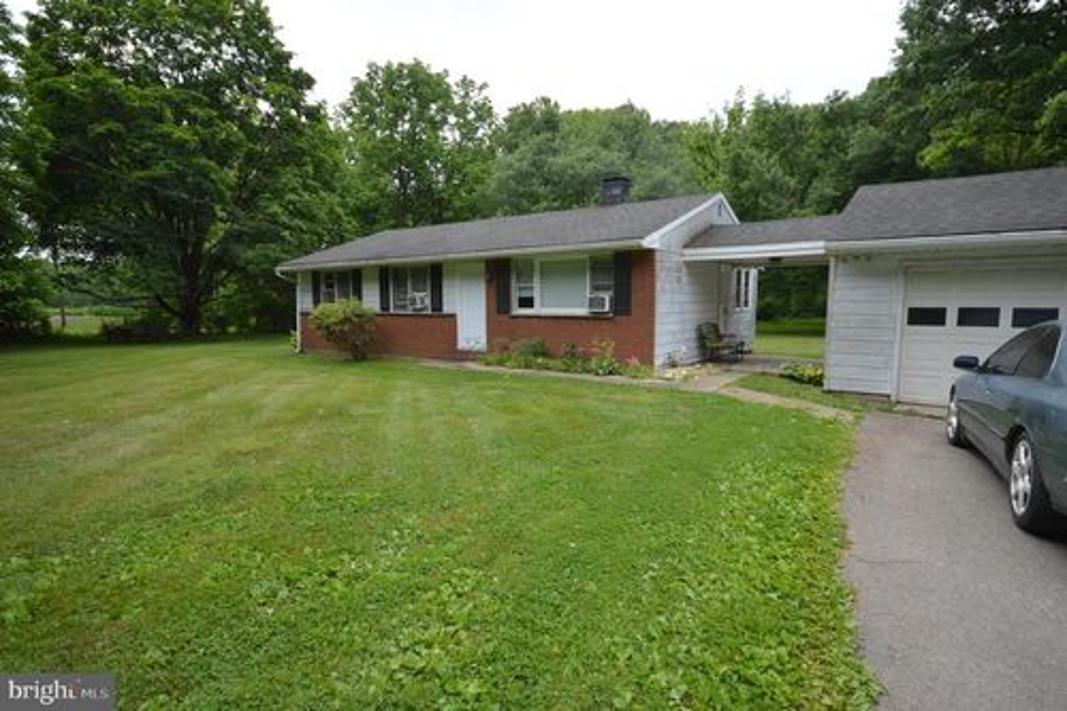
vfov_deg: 67.3
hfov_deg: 90.0
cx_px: 534
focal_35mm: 18
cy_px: 356
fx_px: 533
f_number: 7.1
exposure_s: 1/160
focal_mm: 12
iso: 100
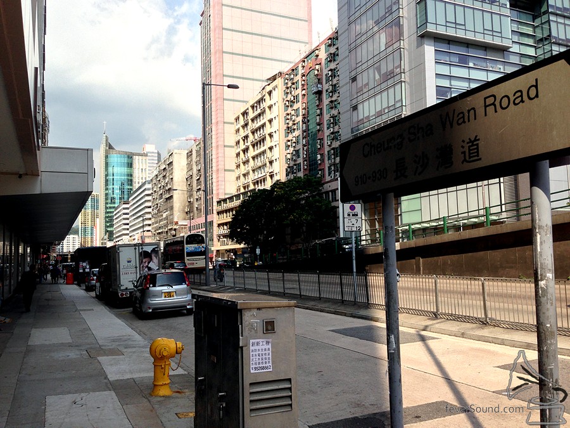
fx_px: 543
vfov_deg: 42.9
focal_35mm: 33
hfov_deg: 55.4
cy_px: 214
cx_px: 285
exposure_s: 1/1153
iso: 50
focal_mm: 4.13
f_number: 2.4
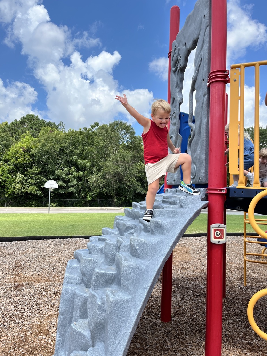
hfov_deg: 53.1
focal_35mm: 26
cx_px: 134
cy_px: 178
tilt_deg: +3.0
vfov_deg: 67.3
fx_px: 267
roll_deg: -1.4
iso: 50
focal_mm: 5.1
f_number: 1.6
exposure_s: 1/2358
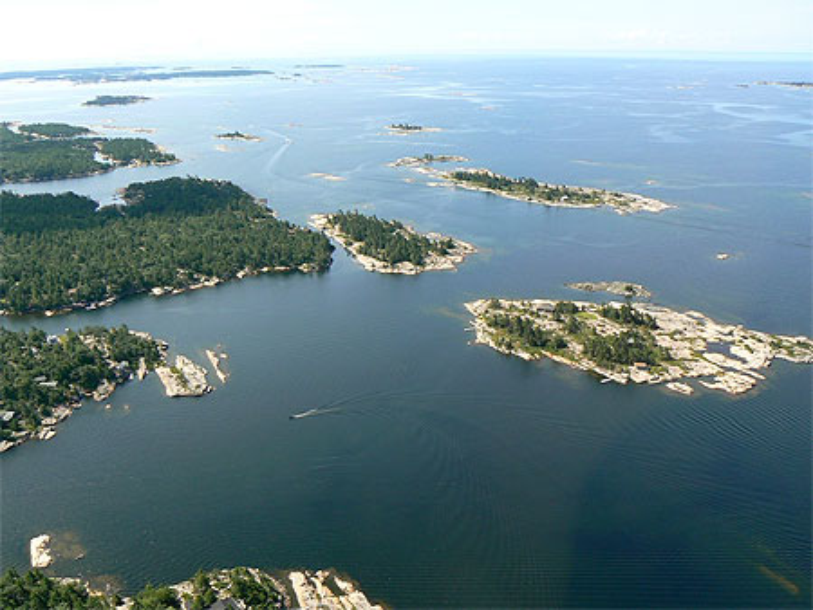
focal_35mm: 36
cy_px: 305
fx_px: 846
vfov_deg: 39.7
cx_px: 406
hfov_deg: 51.3
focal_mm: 6
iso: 80
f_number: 5.6
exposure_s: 1/400
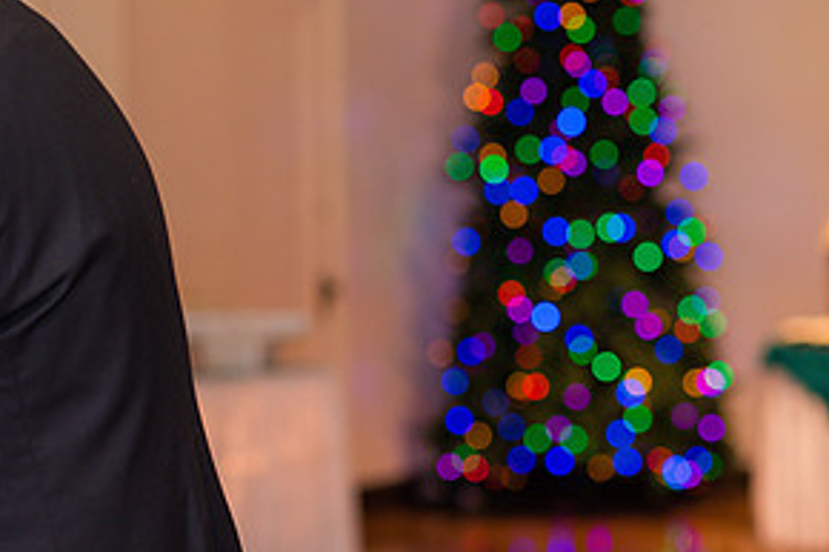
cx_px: 197
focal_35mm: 170
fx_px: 3912
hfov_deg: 12.1
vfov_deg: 8.1
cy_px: 242
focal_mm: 85
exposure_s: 1/125
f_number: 2.2
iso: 640
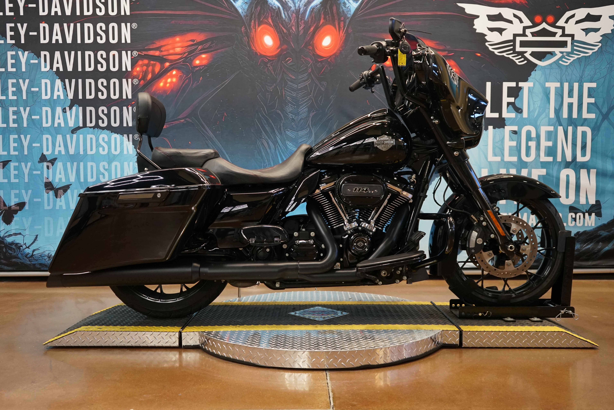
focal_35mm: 32
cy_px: 205
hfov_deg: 58.7
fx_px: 546
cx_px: 307
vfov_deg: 41.1
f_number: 4
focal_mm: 32
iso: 1600
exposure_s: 1/160
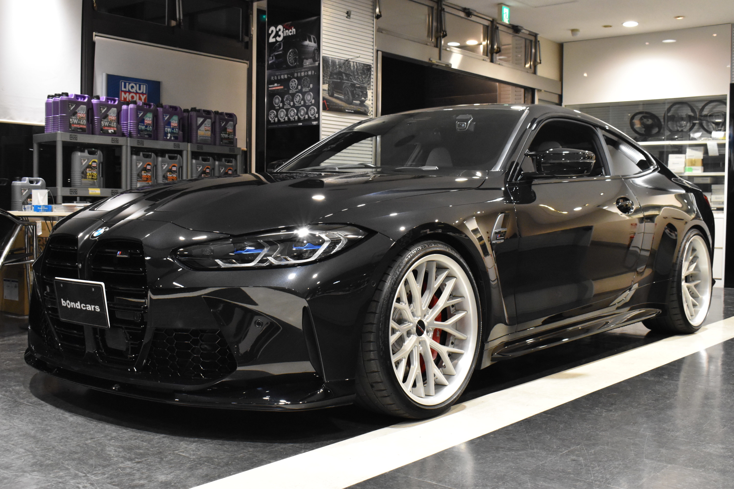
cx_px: 367
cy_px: 244
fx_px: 826
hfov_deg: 47.9
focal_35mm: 40
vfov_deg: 33.0
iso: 3200
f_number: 8
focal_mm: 27
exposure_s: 1/40
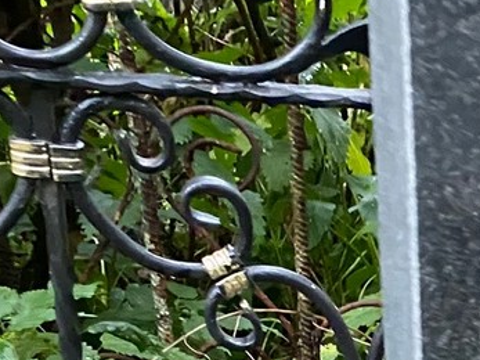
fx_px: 1497
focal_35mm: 108
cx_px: 852
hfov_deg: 15.7
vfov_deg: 12.3
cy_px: 685
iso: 320
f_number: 1.8
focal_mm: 4.25
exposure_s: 1/60
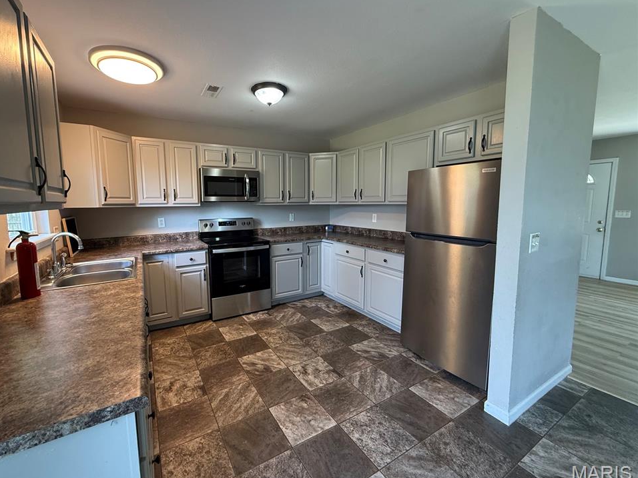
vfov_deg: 81.7
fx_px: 276
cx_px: 297
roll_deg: +0.6
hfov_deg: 98.0
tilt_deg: -7.0
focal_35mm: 15
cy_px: 231
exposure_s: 1/60
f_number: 2.2
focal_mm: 2.22
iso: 200
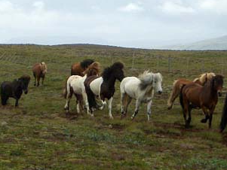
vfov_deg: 9.5
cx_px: 84
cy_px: 88
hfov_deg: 12.6
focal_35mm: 157
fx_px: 1030
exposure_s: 1/250
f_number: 7.7
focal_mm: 17.4
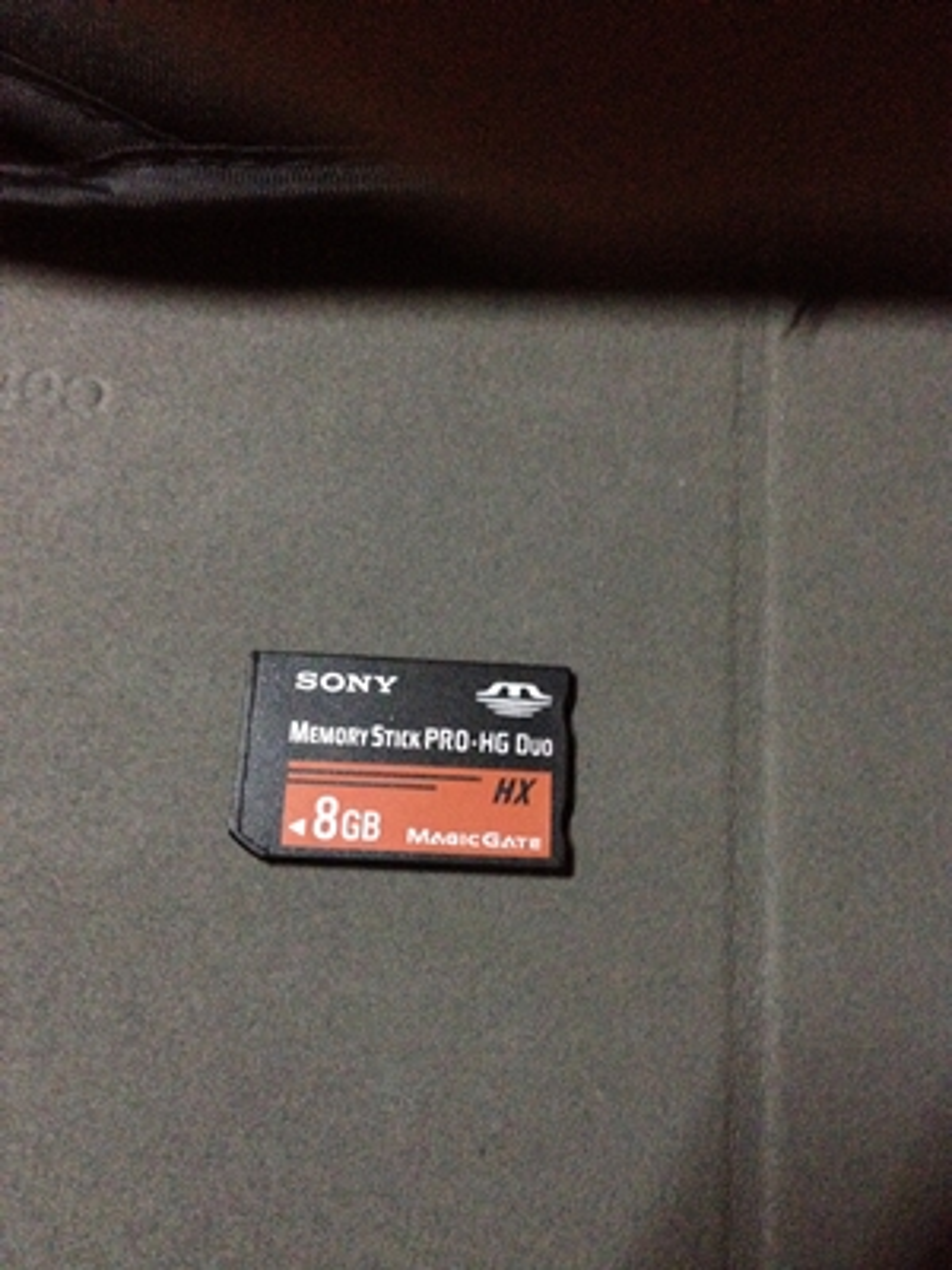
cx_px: 476
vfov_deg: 52.6
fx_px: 1283
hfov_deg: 40.7
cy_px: 635
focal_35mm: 35
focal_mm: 4.28
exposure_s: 1/17
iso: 800
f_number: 2.4
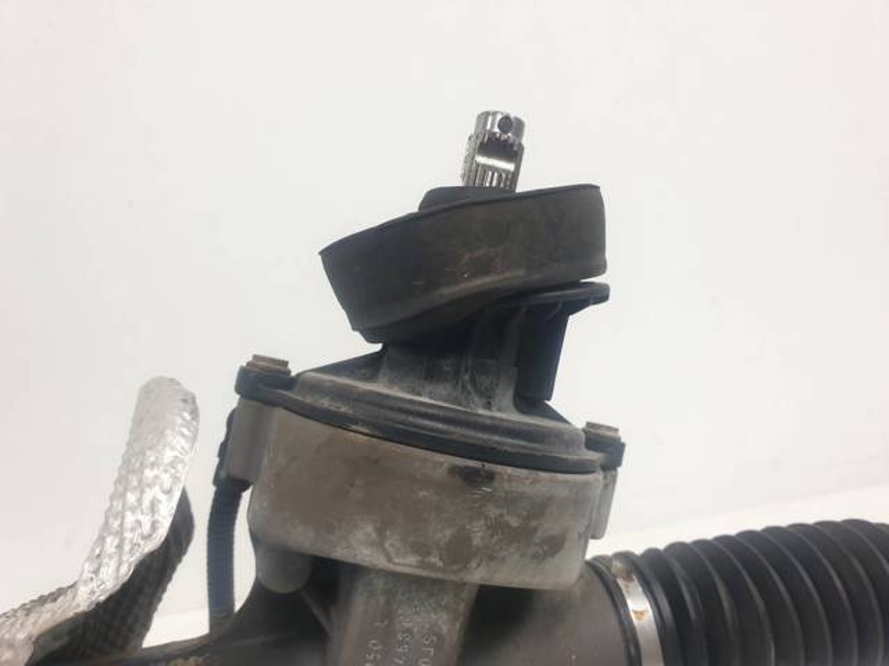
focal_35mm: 26
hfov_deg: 67.3
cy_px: 333
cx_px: 444
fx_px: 667
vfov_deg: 53.0
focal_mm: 4.3
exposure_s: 1/177
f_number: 2.4
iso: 50
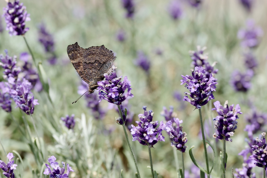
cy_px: 89
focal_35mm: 450
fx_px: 3335
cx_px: 134
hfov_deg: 4.6
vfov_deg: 3.0
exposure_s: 1/400
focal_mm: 300
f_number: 8
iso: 400
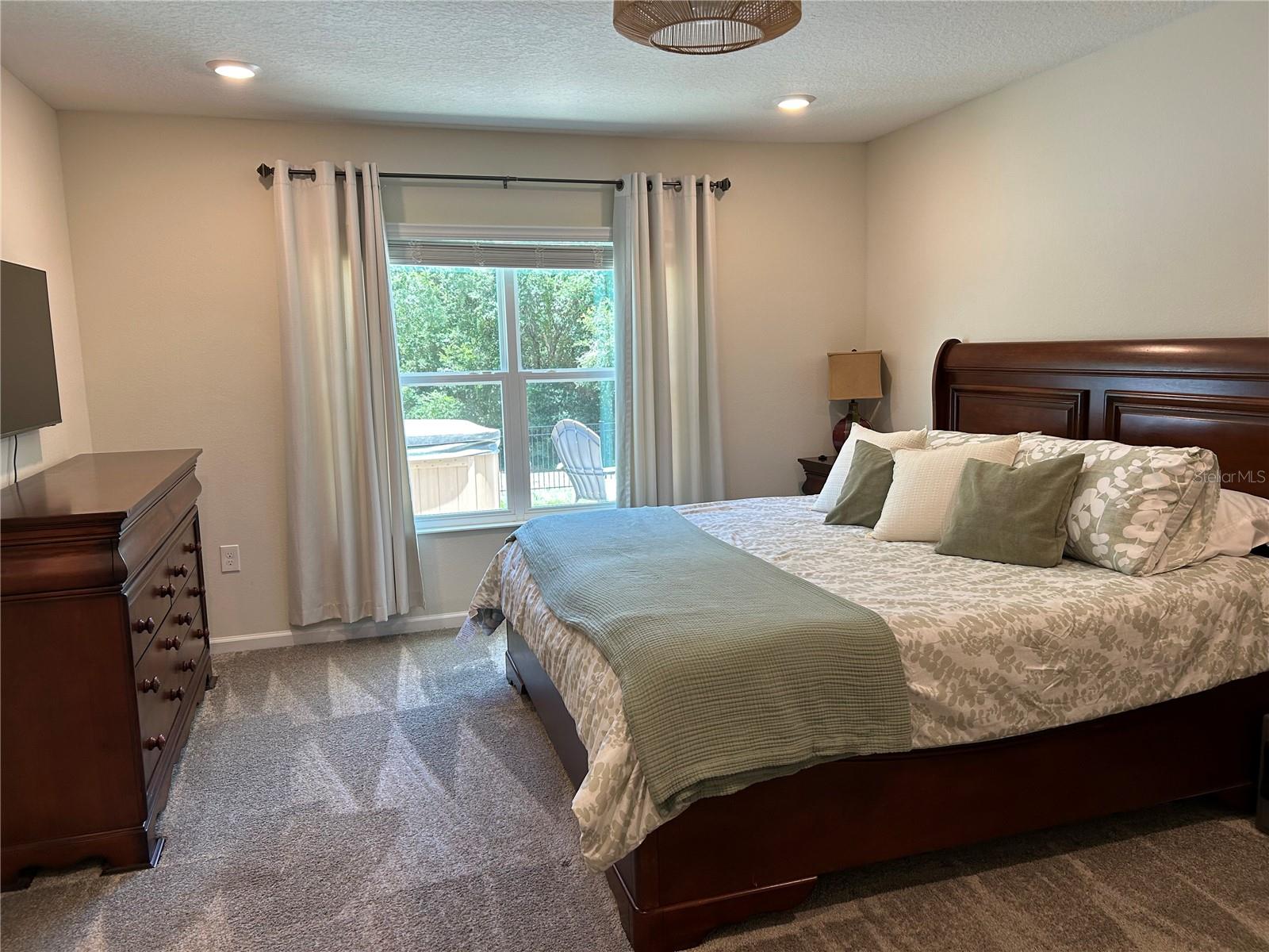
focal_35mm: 26
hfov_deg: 67.3
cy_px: 476
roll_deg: +1.5
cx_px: 634
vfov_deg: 53.1
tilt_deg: -8.7
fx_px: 953
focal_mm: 5.7
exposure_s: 1/120
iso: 80
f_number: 1.5
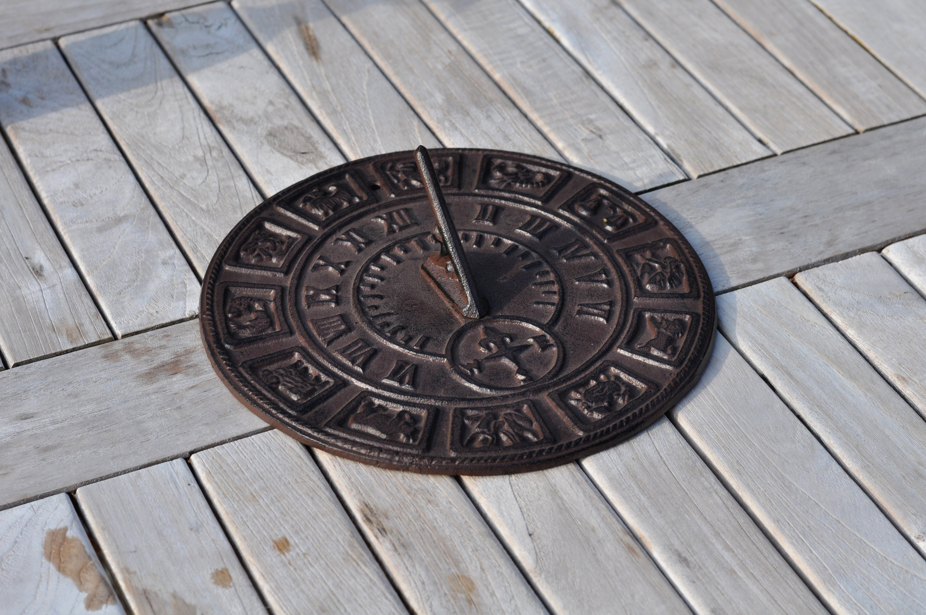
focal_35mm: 75
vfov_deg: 18.1
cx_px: 463
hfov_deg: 27.0
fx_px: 1927
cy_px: 308
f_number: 5.6
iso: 200
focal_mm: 50
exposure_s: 1/640
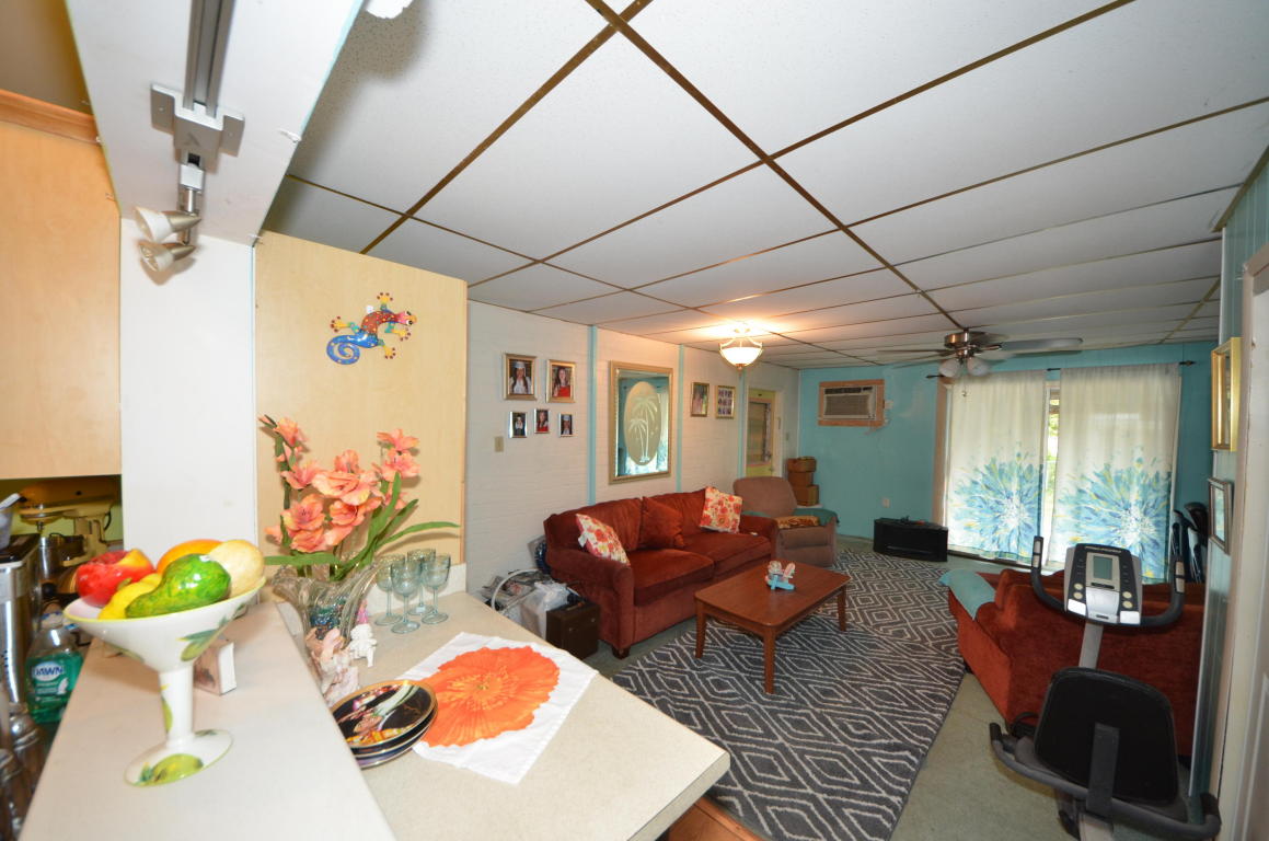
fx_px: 422
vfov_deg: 89.8
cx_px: 634
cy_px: 420
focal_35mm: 12
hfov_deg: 112.7
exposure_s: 1/60
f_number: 4.5
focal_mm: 8
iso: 800
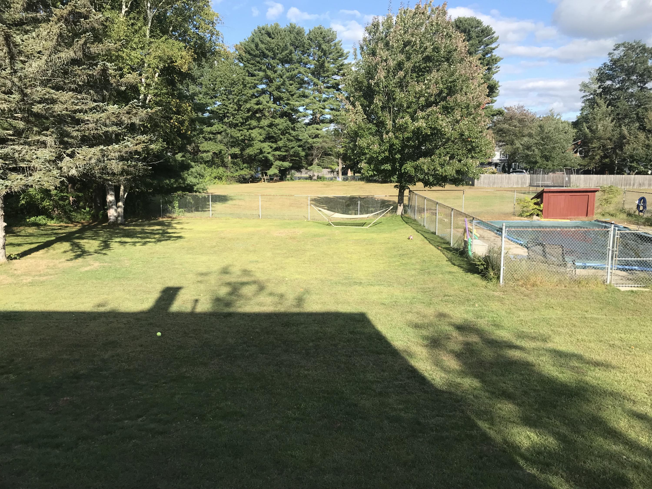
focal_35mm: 28
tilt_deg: -8.2
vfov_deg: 49.7
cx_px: 326
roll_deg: +0.7
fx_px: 527
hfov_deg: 63.4
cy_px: 244
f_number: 1.8
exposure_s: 1/1389
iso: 20
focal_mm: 3.99
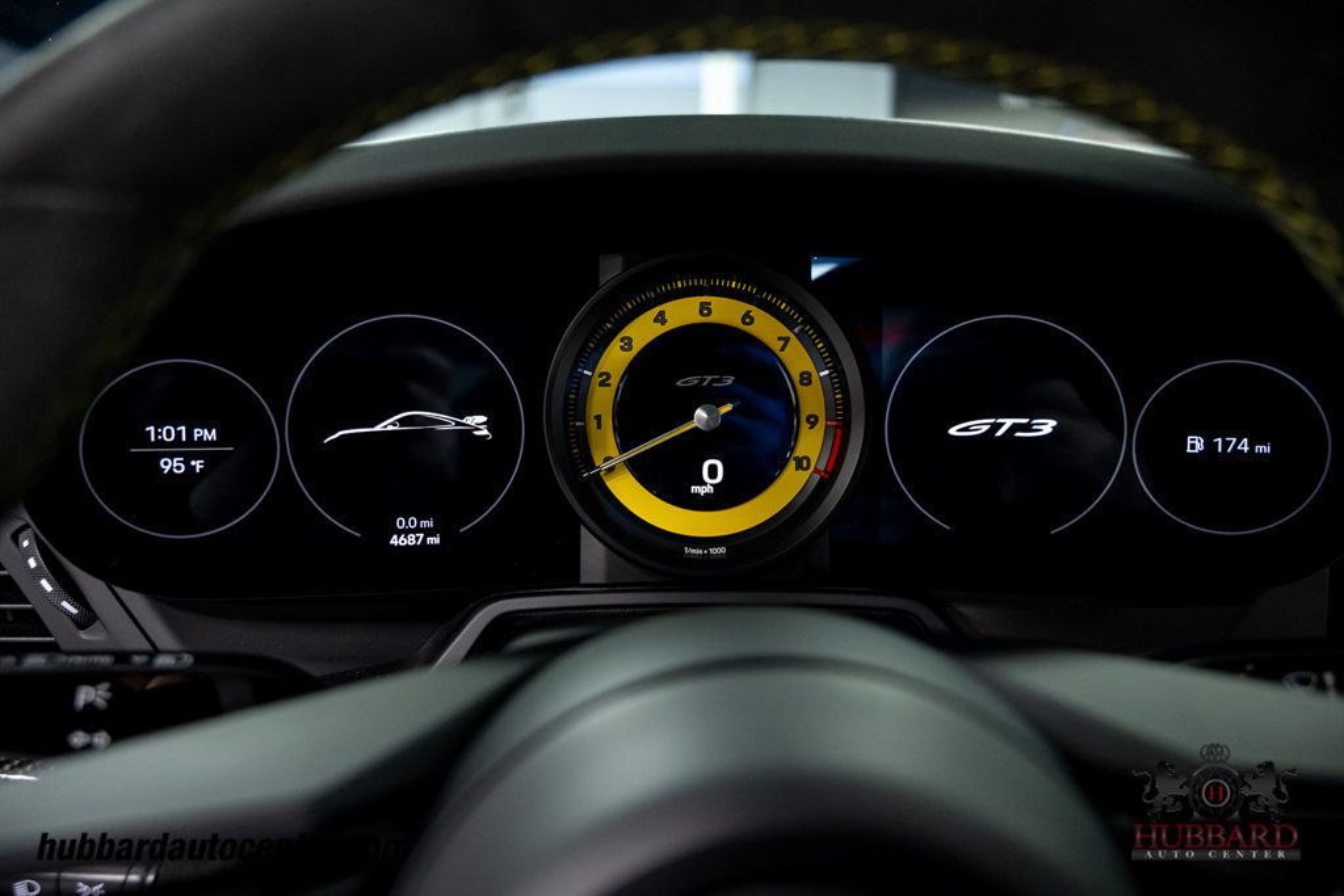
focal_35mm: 24
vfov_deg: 53.0
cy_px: 448
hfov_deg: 73.5
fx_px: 899
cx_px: 672
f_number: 4
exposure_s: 1/60
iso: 3200
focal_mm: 24
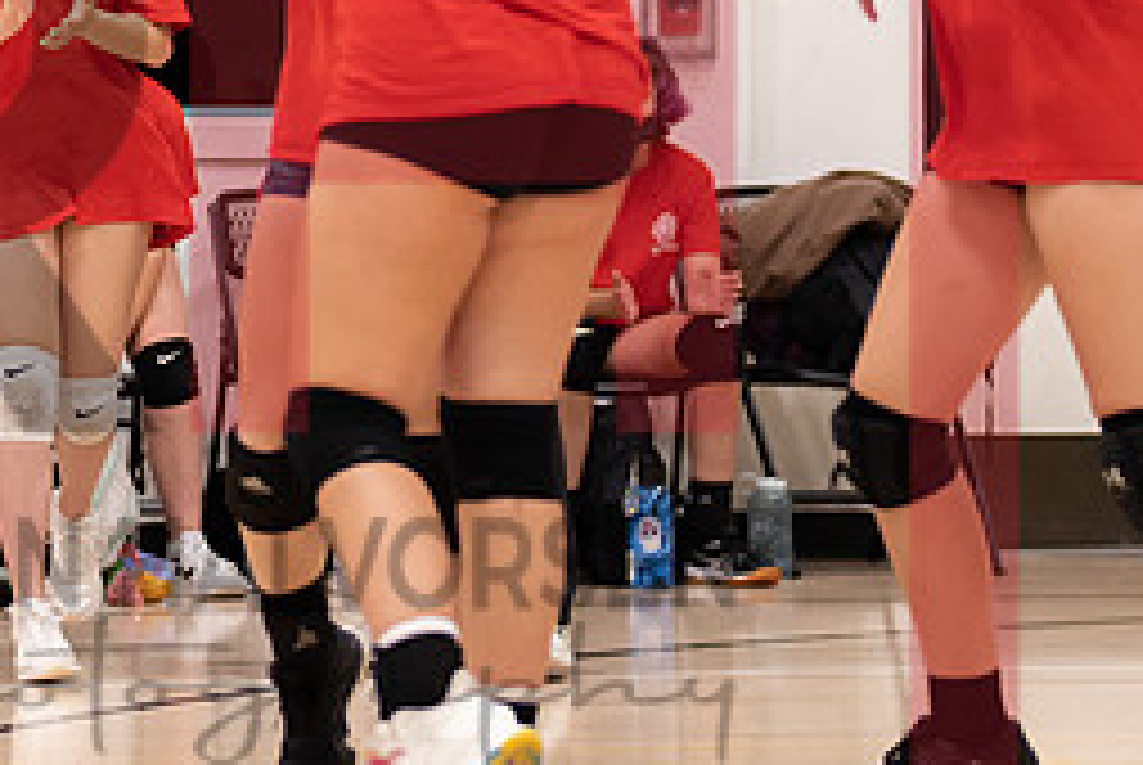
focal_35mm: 231
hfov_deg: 8.8
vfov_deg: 5.9
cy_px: -196
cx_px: -315
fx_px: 7343
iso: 800
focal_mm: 50
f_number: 1.2
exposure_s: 1/1600
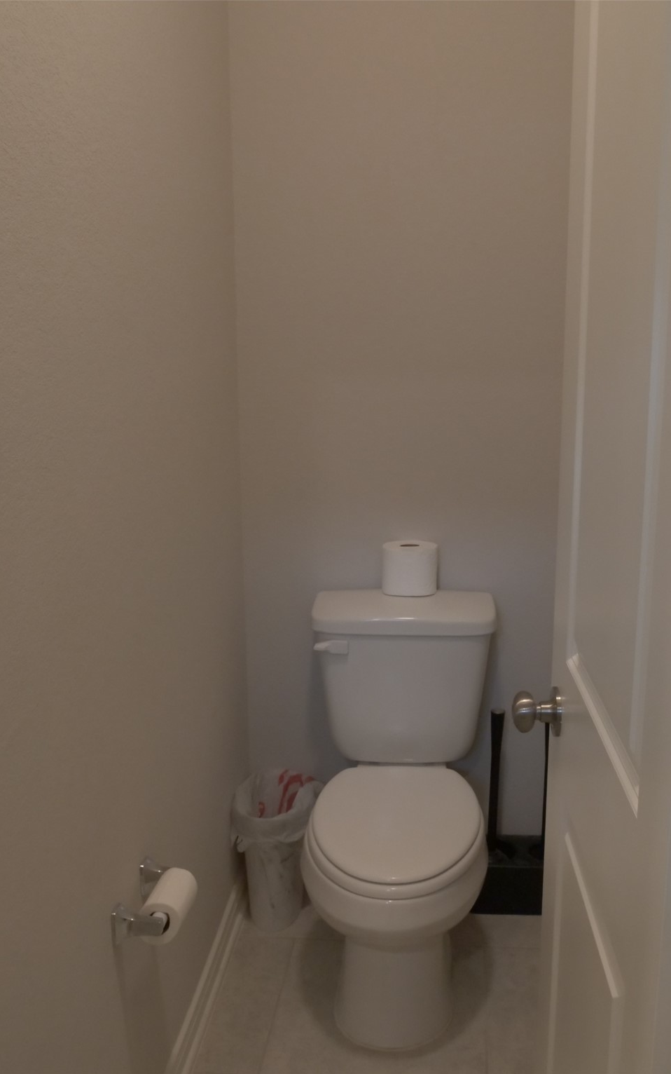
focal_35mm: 34
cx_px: 413
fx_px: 994
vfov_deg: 56.7
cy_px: 538
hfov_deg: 37.1
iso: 1250
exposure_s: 1/40
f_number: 8
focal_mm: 12
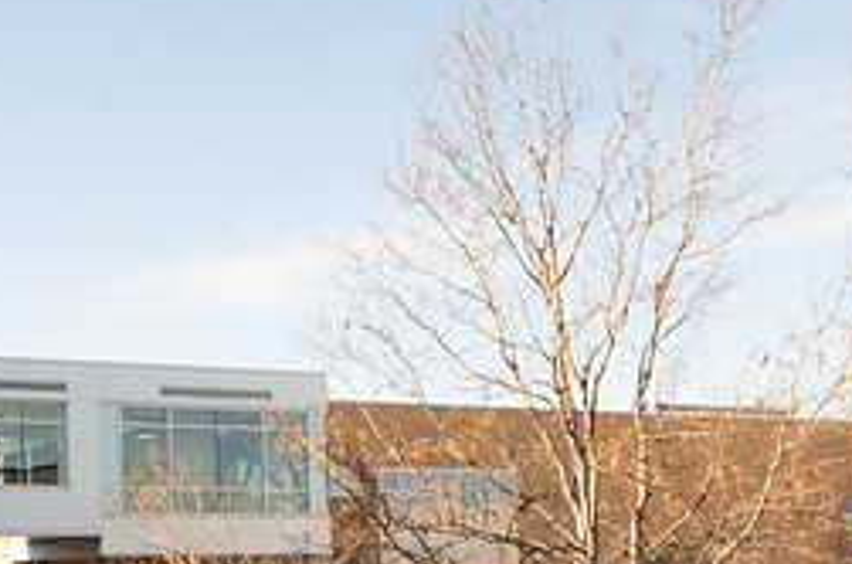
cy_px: 529
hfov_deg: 30.9
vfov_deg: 21.5
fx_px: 1440
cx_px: 25
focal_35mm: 61
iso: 250
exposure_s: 1/250
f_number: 6.3
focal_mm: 24
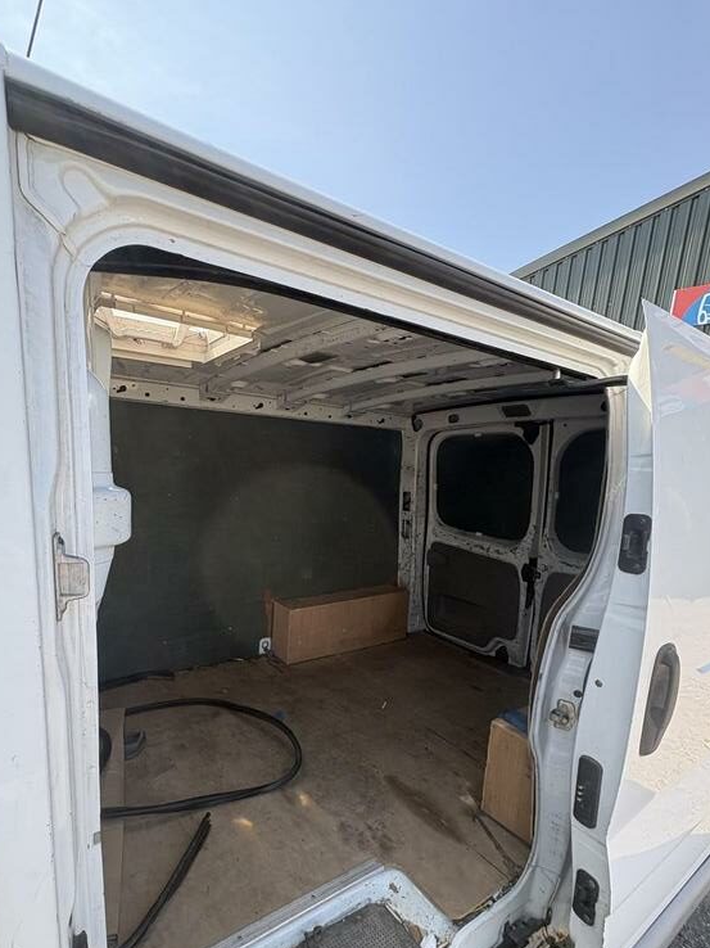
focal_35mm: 17
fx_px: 465
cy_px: 554
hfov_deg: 74.4
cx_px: 312
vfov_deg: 90.2
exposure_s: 1/214
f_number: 2.2
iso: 64
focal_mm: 2.22
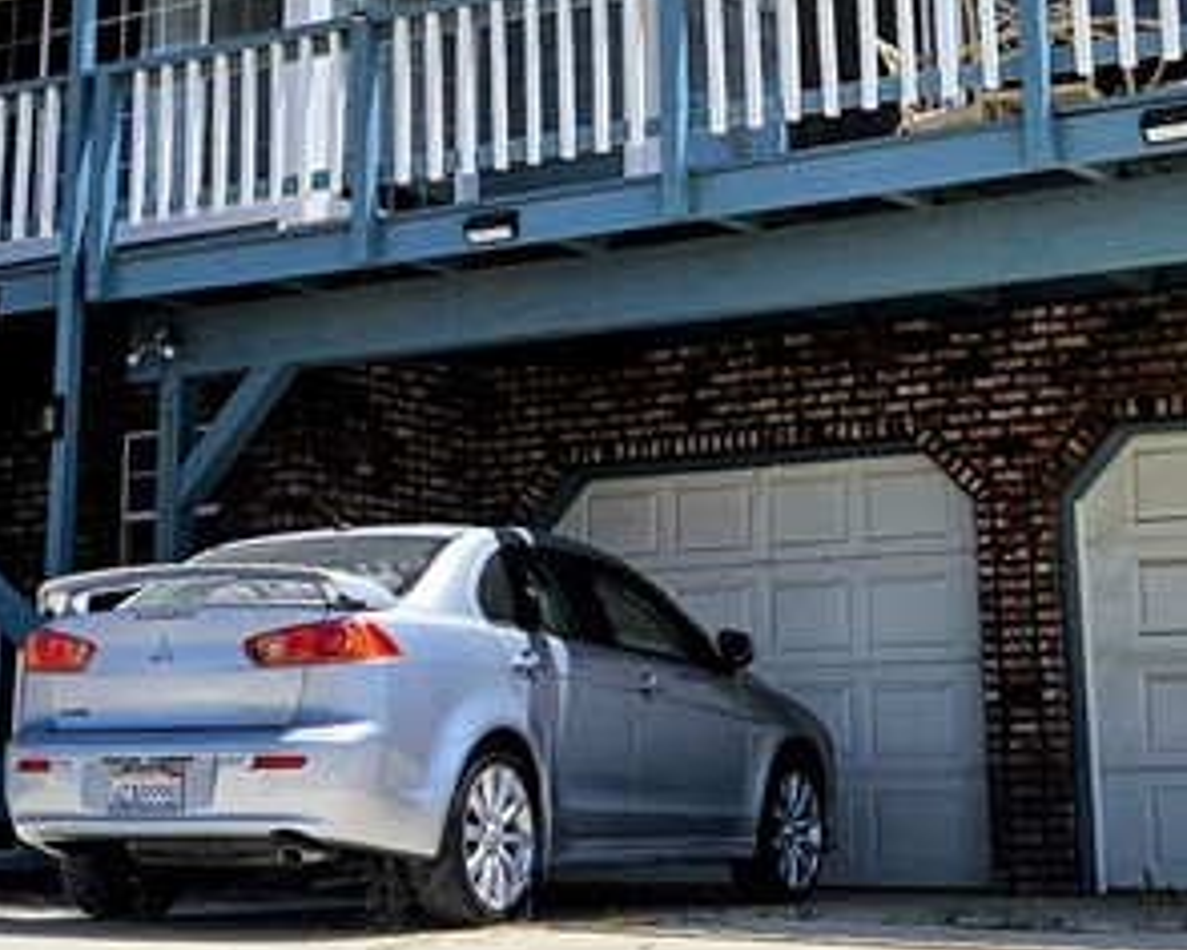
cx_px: 559
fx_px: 2740
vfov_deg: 19.2
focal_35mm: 78
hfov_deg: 24.4
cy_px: 44
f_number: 1.8
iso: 25
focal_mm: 5.4
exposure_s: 1/2752
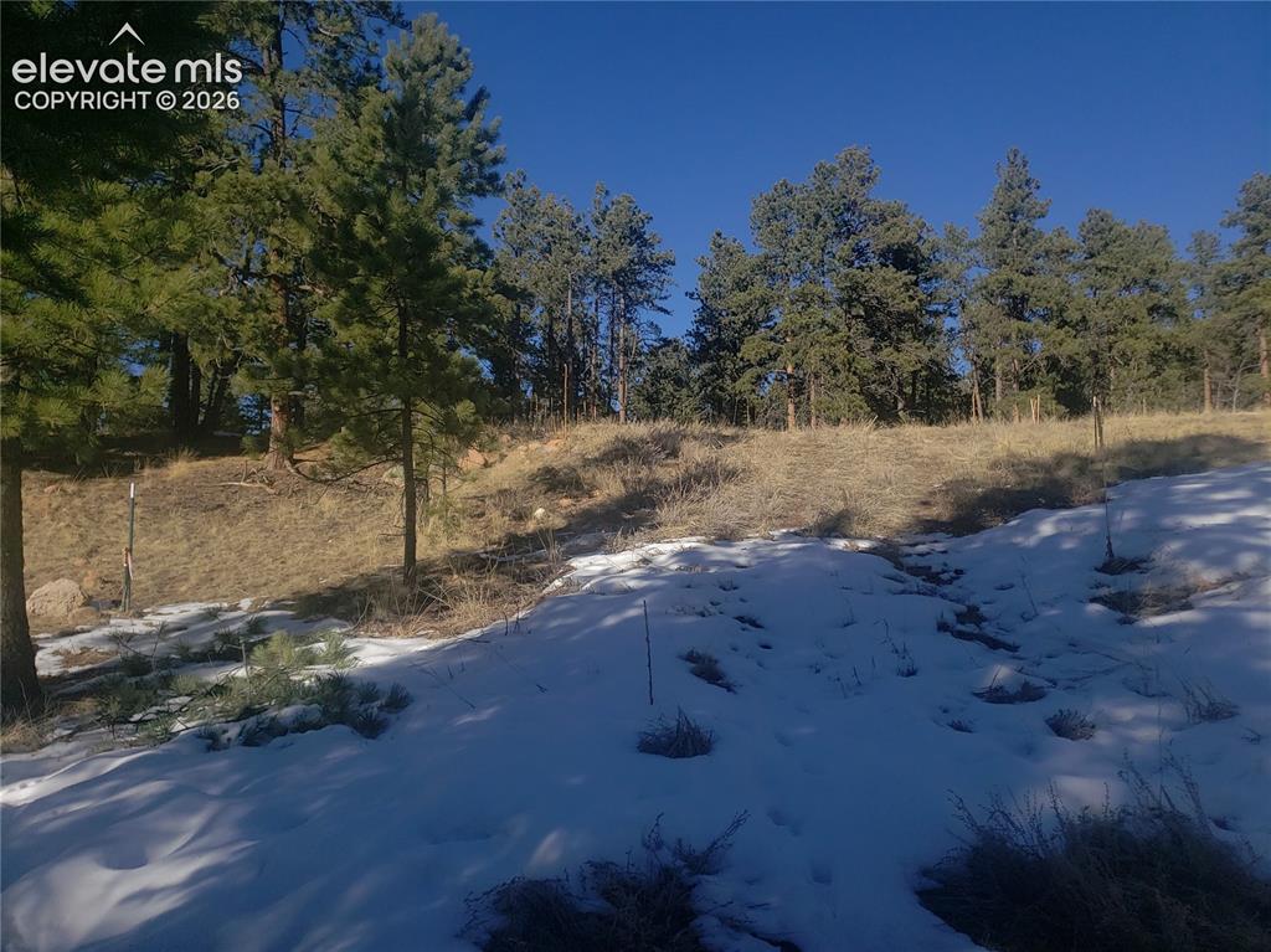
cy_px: 476
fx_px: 954
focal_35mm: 26
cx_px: 636
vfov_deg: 53.0
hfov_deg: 67.3
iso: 50
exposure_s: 1/5564
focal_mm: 4.3
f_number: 1.5
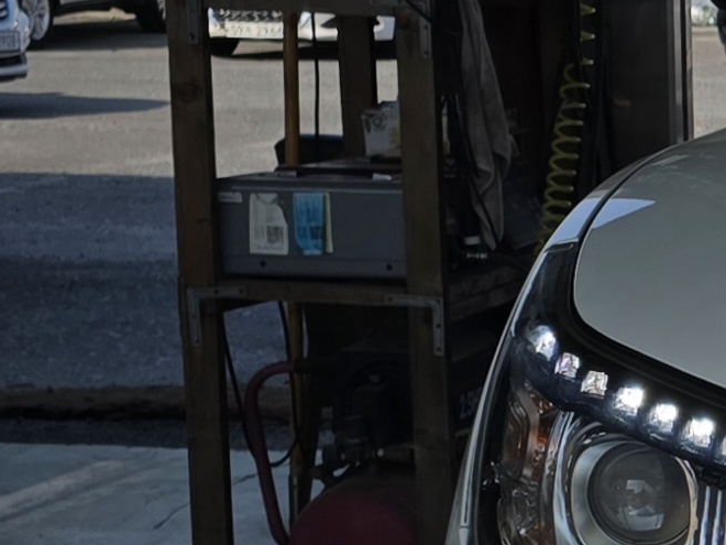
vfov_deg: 12.5
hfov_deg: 13.3
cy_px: 524
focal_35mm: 117
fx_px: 2454
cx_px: 1654
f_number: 1.7
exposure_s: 1/1111
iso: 12
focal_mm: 6.3
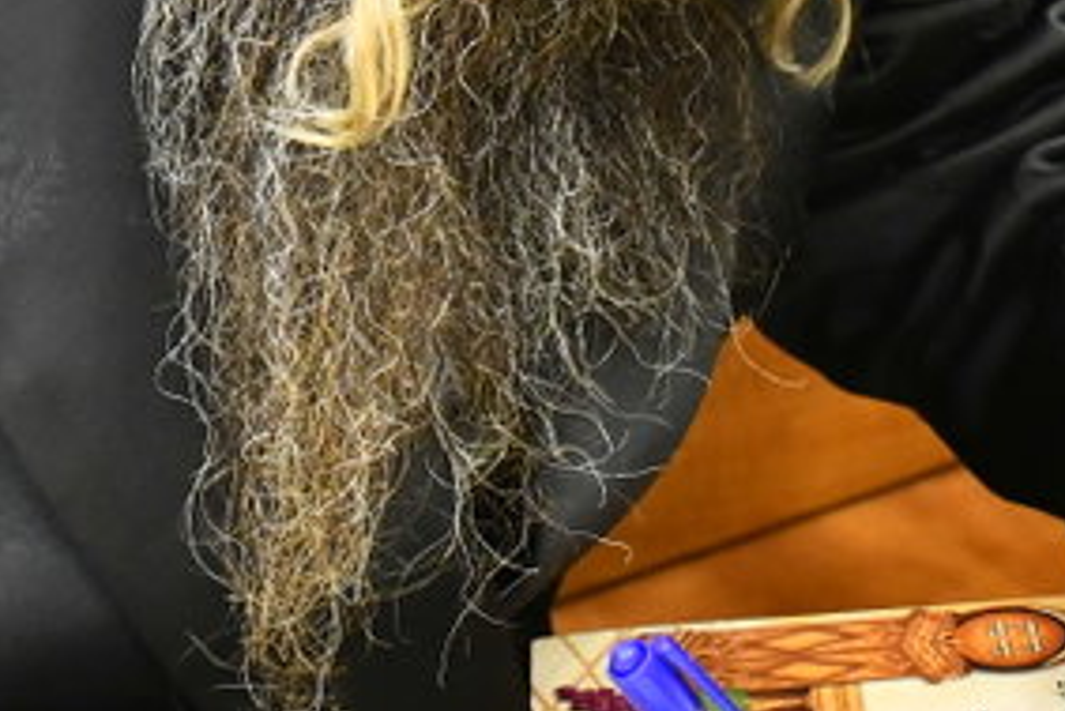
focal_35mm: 168
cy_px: -468
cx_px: 674
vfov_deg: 8.0
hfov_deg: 12.2
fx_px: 4972
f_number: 5.6
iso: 2500
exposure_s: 1/200
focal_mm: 34
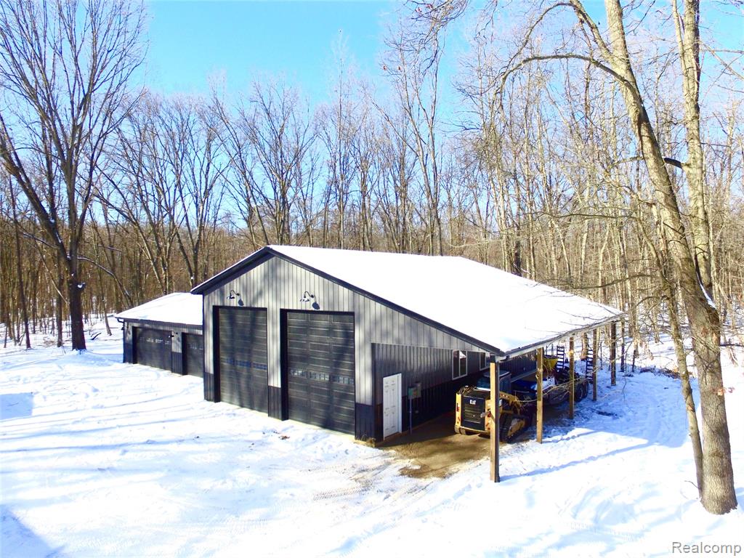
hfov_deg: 81.7
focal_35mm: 20
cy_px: 279
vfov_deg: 66.0
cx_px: 372
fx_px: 430
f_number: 2.8
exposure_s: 1/1075
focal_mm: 3.61
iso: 100
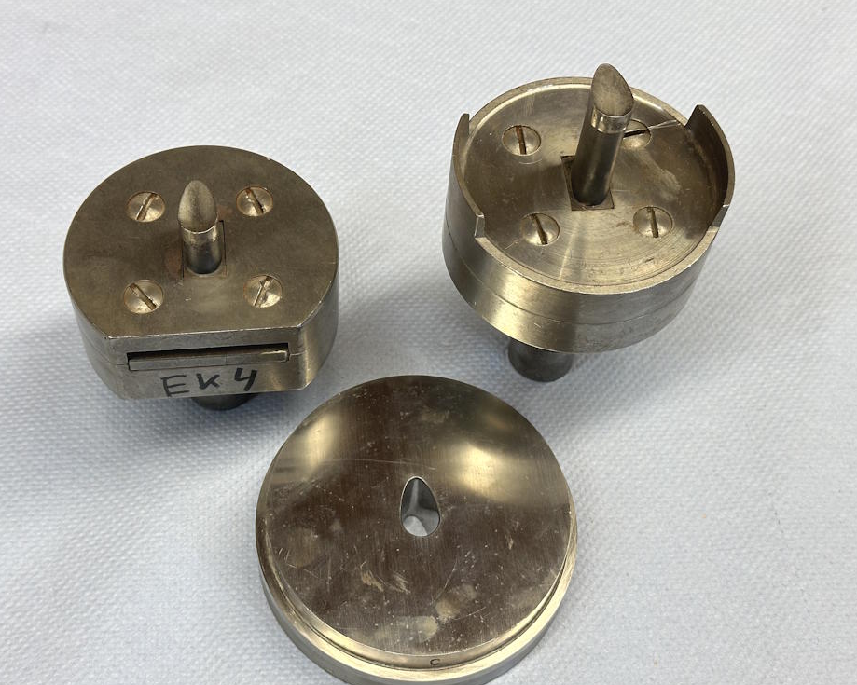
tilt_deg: -57.7
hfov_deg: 36.7
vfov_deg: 29.7
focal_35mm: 51
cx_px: 411
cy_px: 346
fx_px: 1293
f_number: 1.78
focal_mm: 6.86
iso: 80
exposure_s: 1/100
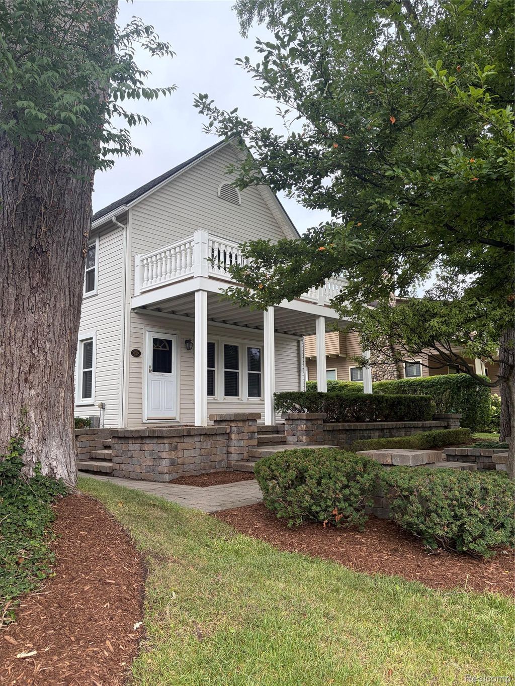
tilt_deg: +8.1
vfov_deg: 67.3
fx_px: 516
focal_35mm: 26
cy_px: 343
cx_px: 258
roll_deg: +1.7
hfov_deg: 53.1
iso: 64
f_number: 1.6
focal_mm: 5.96
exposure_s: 1/1081
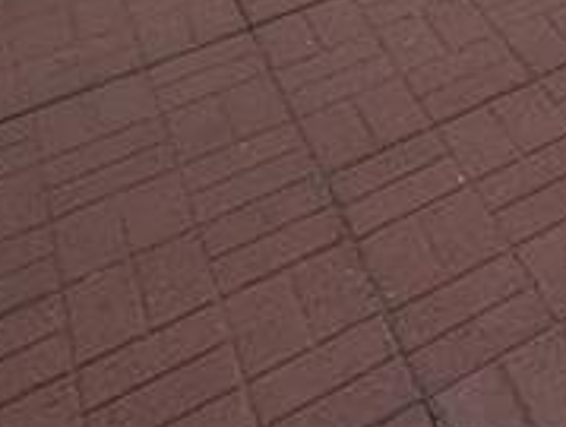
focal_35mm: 74
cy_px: -693
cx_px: 933
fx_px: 1212
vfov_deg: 13.0
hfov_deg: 20.7
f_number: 2.2
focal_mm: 1.95
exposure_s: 1/812
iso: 48
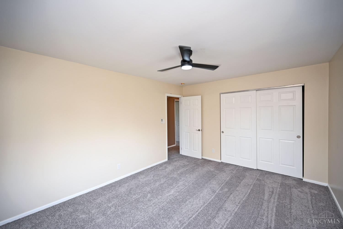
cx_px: 172
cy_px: 114
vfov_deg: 81.2
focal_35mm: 14
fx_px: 133
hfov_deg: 104.3
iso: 250
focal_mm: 14
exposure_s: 1/60
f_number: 4
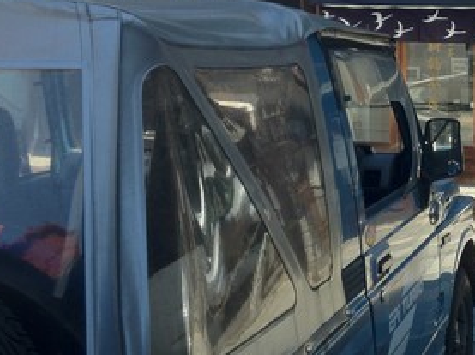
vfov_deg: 18.0
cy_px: 84
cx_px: 444
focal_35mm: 81
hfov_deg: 23.4
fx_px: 1110
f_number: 2.4
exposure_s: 1/375
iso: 64
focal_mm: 4.28
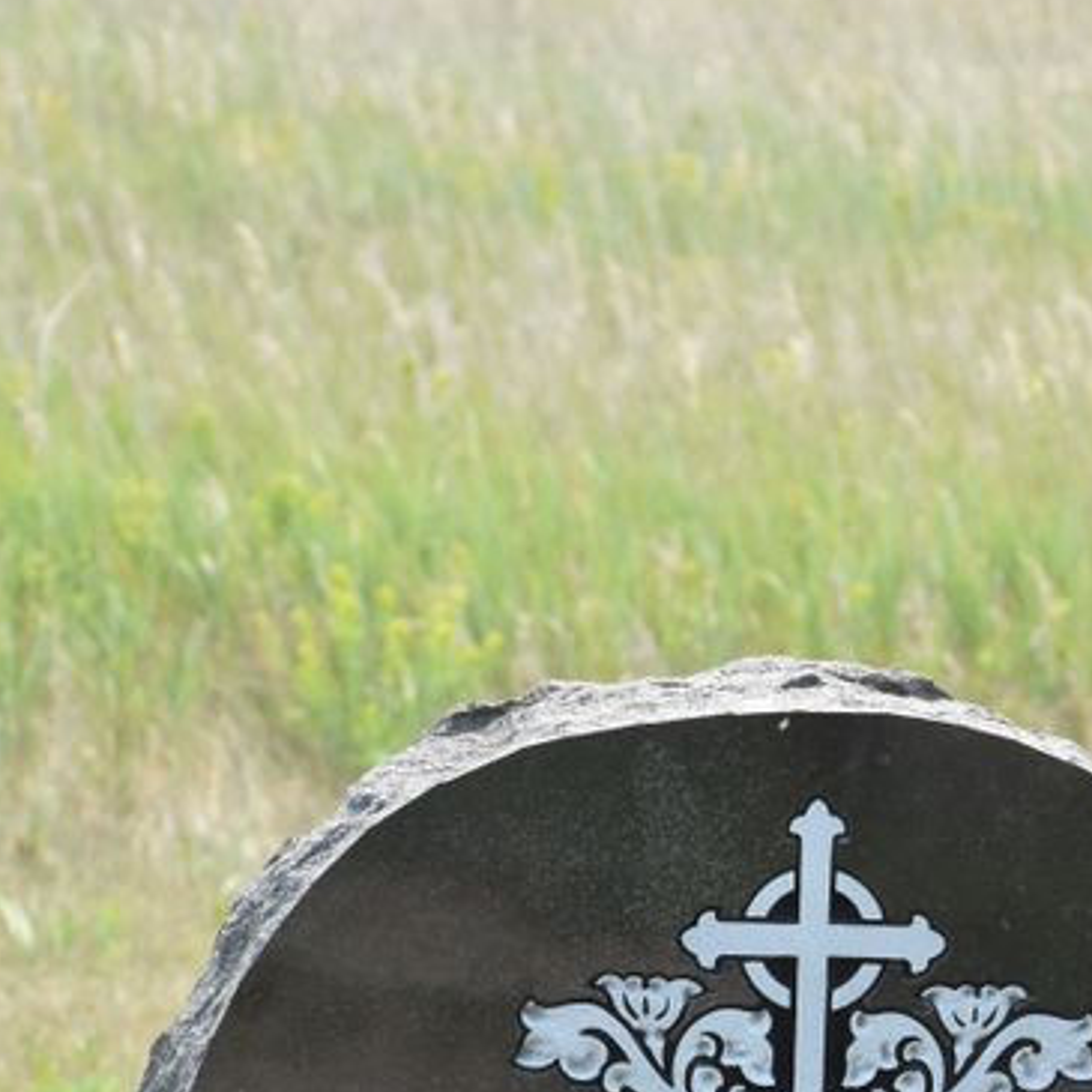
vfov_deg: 7.3
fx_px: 8423
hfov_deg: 7.4
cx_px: 854
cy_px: 1388
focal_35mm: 236
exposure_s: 1/1000
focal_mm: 66
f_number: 8
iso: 720
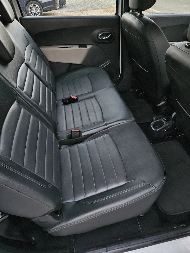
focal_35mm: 23
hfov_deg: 58.9
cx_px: 95
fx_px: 168
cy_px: 126
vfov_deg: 73.9
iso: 2000
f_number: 1.8
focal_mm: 5.4
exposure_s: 1/16.7
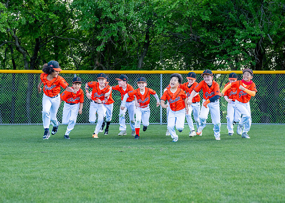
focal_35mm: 66
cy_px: 106
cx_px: 147
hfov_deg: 29.9
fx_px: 533
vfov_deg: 21.6
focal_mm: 50
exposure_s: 1/1000
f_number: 2.8
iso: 400
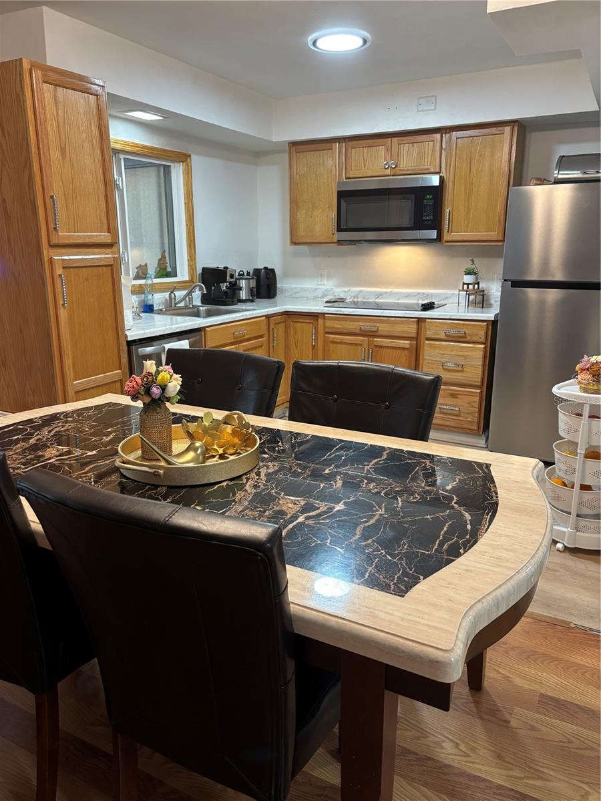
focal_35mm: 26
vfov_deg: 67.3
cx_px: 300
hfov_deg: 53.1
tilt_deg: -13.7
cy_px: 400
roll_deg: -0.1
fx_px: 602
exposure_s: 1/60
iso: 200
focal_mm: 5.96
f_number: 1.6
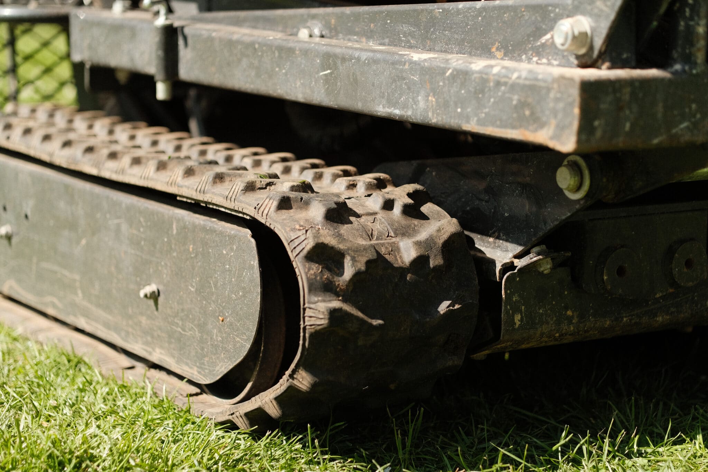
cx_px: 354
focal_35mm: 84
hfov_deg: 24.2
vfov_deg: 16.3
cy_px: 236
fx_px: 1652
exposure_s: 1/4000
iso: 500
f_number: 2.2
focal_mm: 56
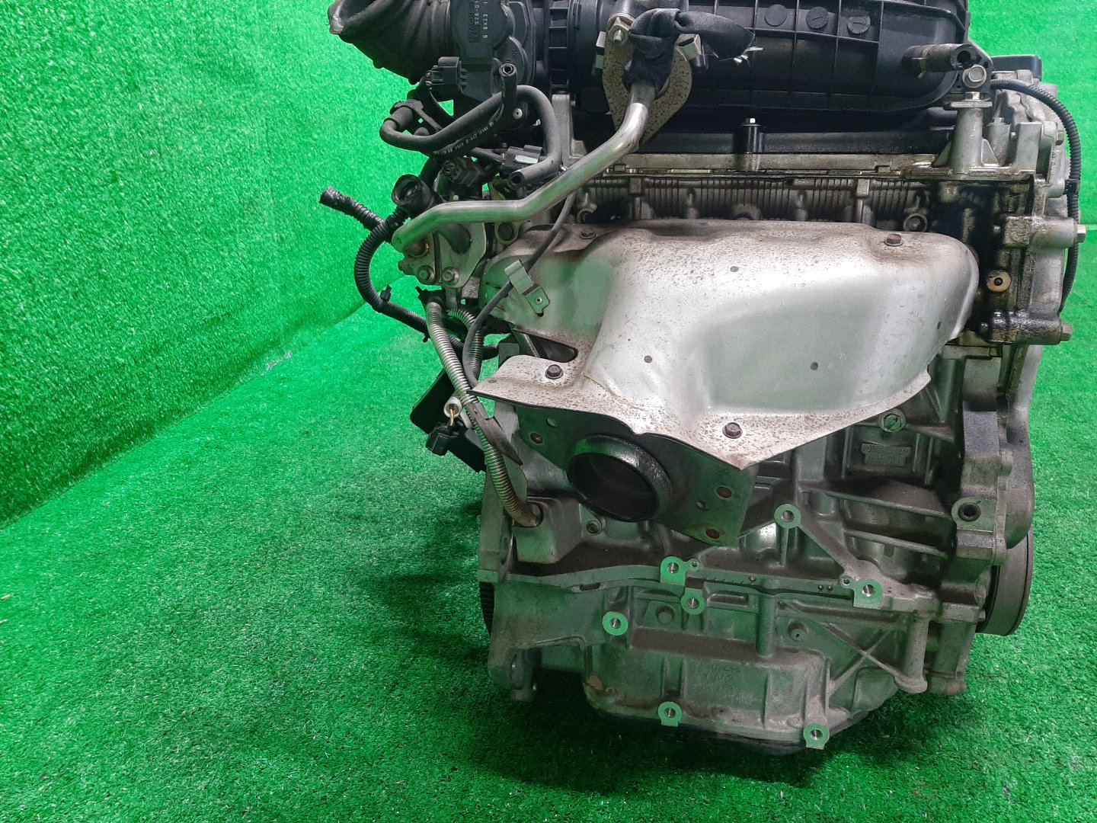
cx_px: 548
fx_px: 824
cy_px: 412
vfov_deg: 53.1
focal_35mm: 26
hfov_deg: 67.3
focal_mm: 3.93
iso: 205
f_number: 1.7
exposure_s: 1/50
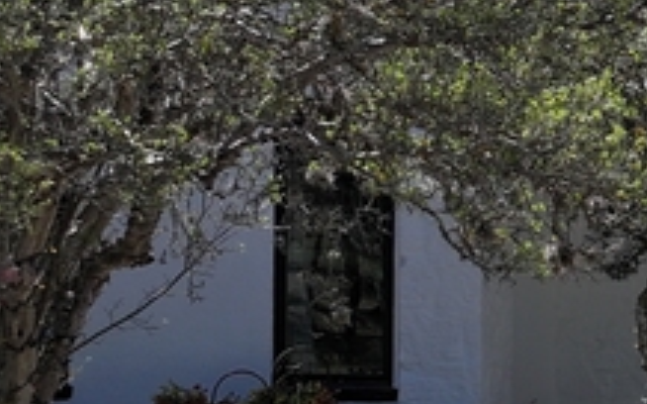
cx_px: 1426
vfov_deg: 7.8
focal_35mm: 168
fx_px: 2961
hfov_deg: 11.0
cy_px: 128
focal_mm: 12.29
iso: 110
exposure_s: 1/2000
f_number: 2.8
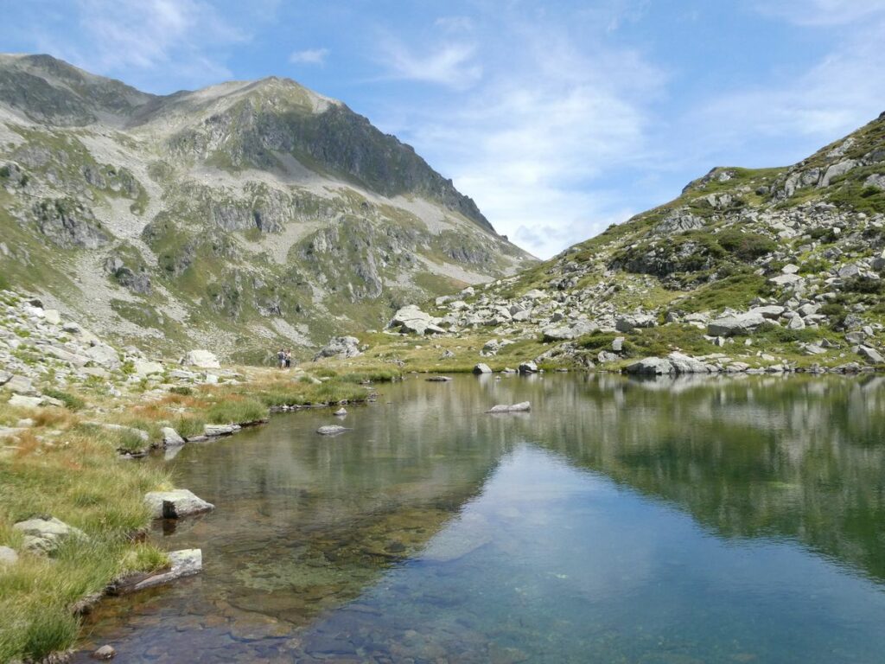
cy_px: 332
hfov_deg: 58.4
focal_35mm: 31
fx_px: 793
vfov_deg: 45.4
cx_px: 442
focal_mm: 5.4
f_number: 4.5
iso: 200
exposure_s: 1/1000
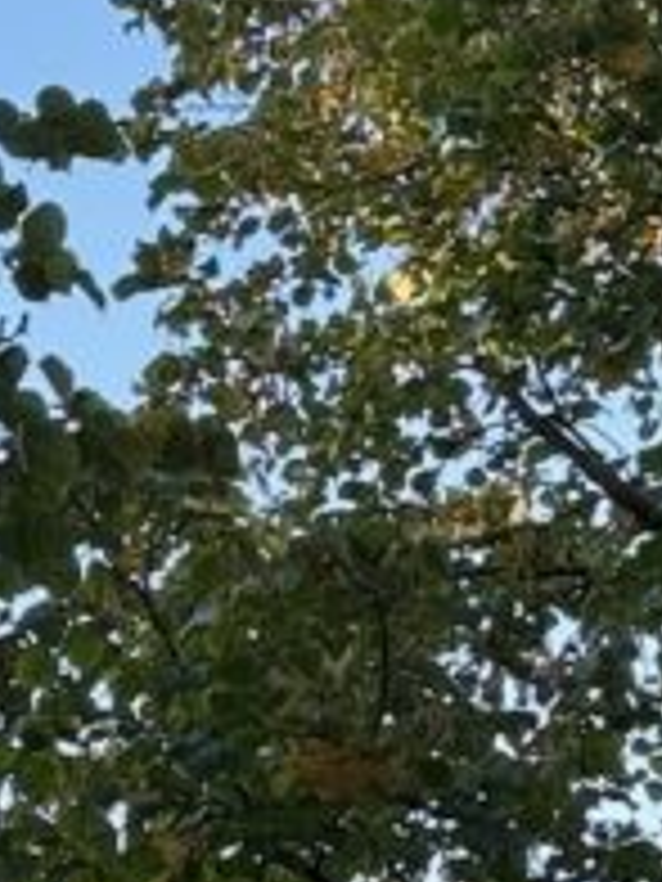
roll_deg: +1.3
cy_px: 1742
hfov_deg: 5.8
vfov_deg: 7.6
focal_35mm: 251
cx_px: -653
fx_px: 6400
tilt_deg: +0.1
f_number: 1.78
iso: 64
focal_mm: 6.76
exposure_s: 1/510
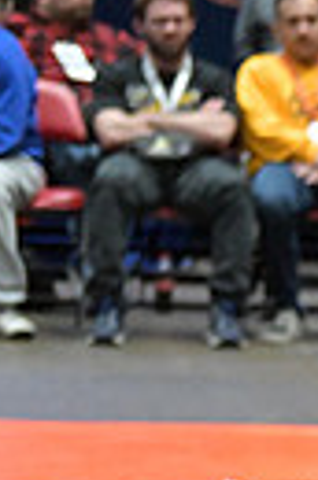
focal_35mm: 313
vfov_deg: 6.5
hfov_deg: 4.2
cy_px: 685
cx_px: 1043
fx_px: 4169
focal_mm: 70
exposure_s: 1/800
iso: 6400
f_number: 2.8
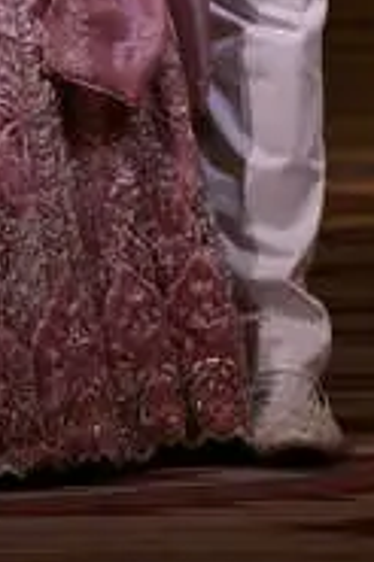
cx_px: 21
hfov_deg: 1.8
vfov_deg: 2.6
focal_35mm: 780
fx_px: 12177
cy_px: -401
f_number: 2.8
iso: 400
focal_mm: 180
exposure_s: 1/250
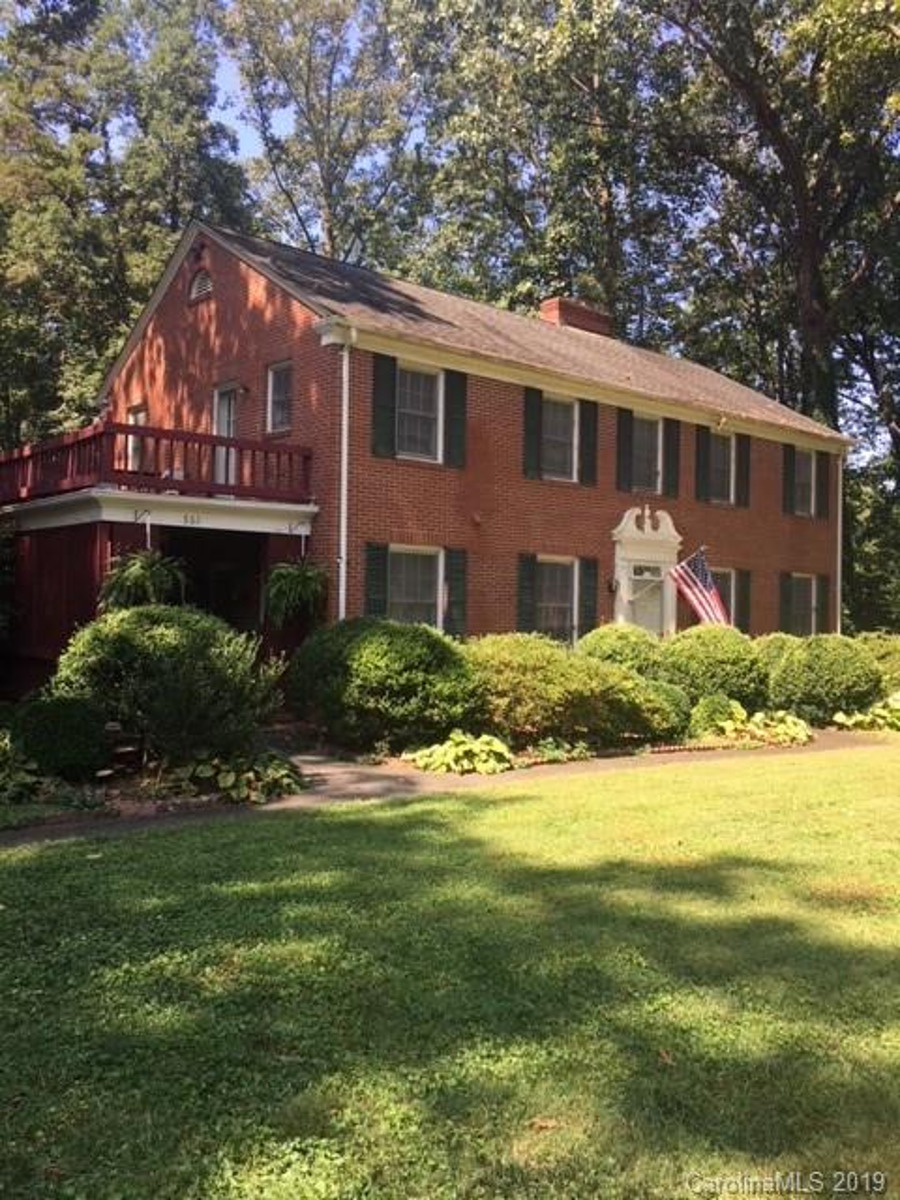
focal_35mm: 29
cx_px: 450
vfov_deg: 61.7
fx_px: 1005
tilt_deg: +2.2
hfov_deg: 48.2
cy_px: 600
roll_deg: -1.5
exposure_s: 1/345
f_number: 2.2
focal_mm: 4.15
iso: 25
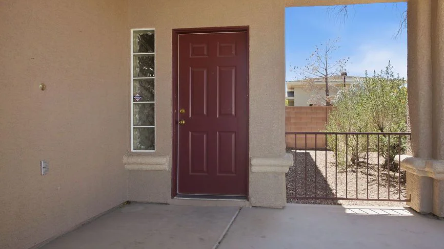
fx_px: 306
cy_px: 117
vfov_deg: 44.4
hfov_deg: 71.6
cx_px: 252
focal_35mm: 26
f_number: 6.3
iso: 100
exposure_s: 1/160
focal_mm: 14
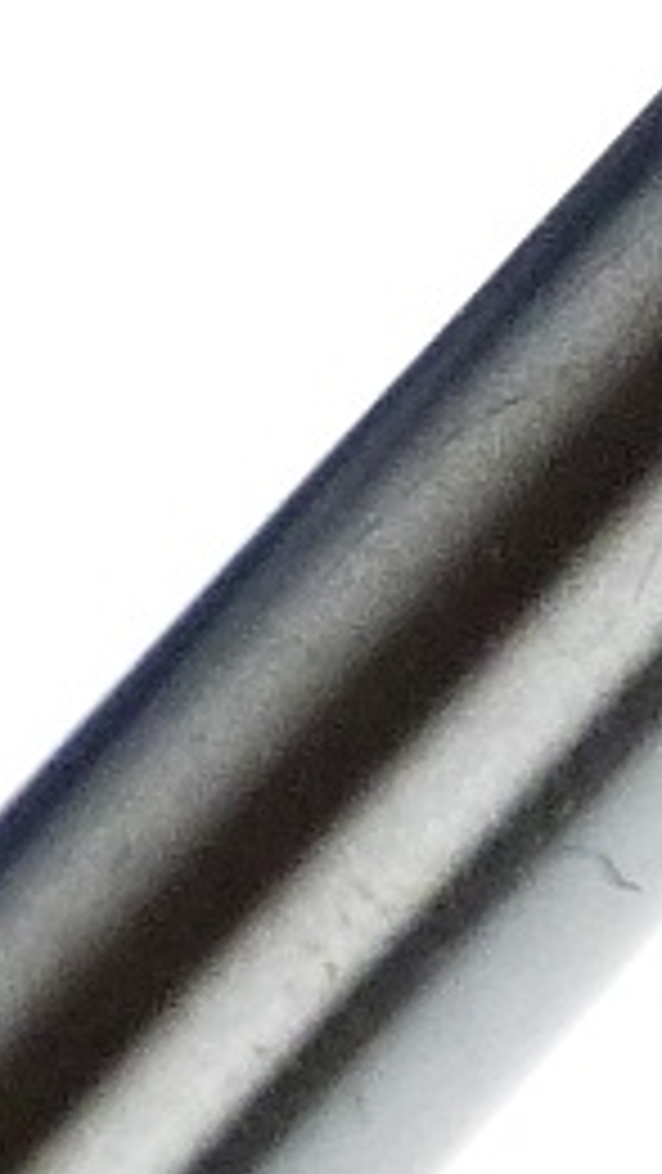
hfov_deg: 1.3
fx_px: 28401
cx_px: 1067
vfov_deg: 2.4
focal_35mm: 911
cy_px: 274
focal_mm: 19.7
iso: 320
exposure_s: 1/250
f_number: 3.5
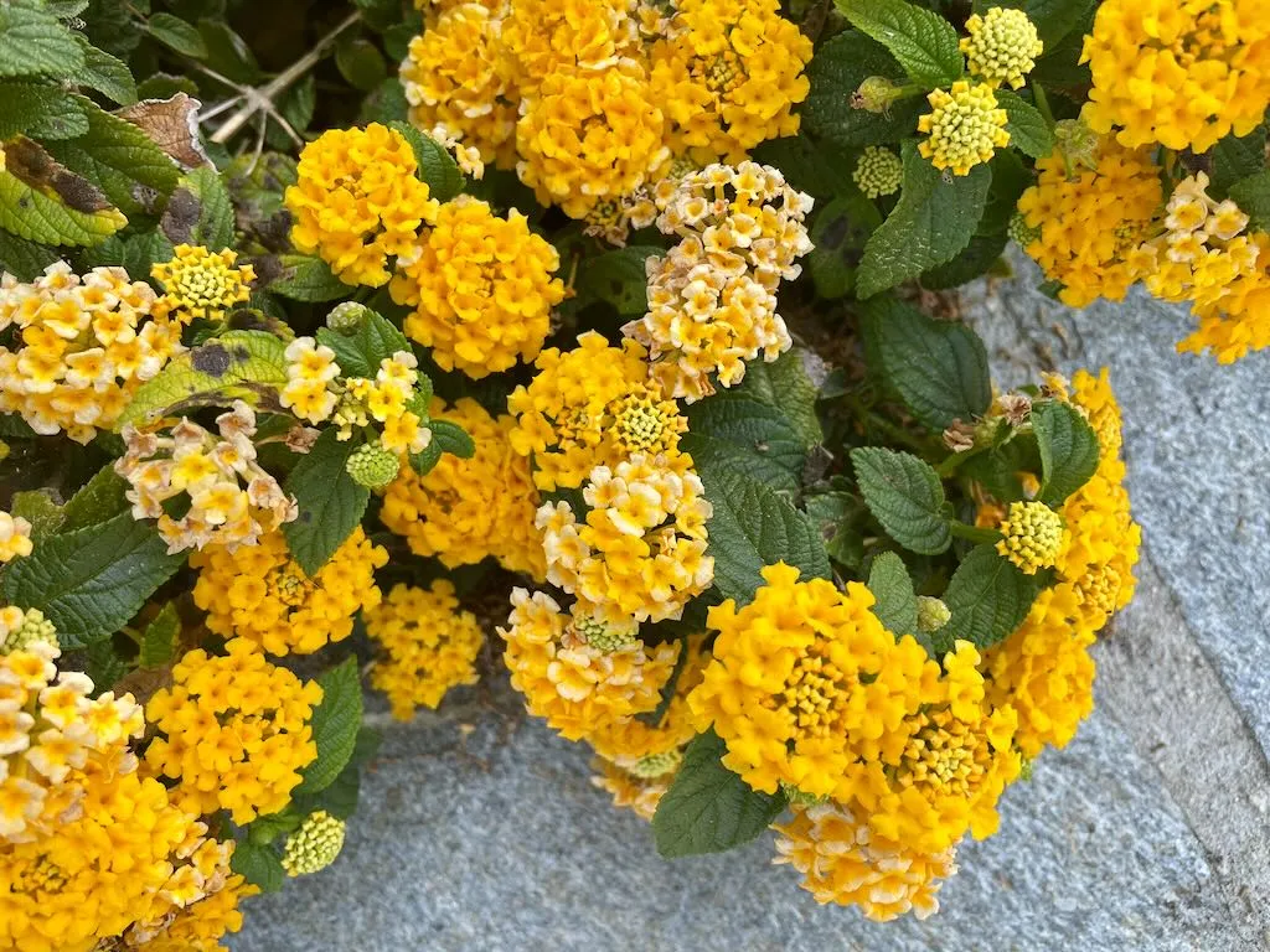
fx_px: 954
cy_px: 476
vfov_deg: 53.1
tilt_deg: -71.7
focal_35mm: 26
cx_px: 635
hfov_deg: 67.3
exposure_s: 1/287
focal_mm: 4.2
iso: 32
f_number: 1.6
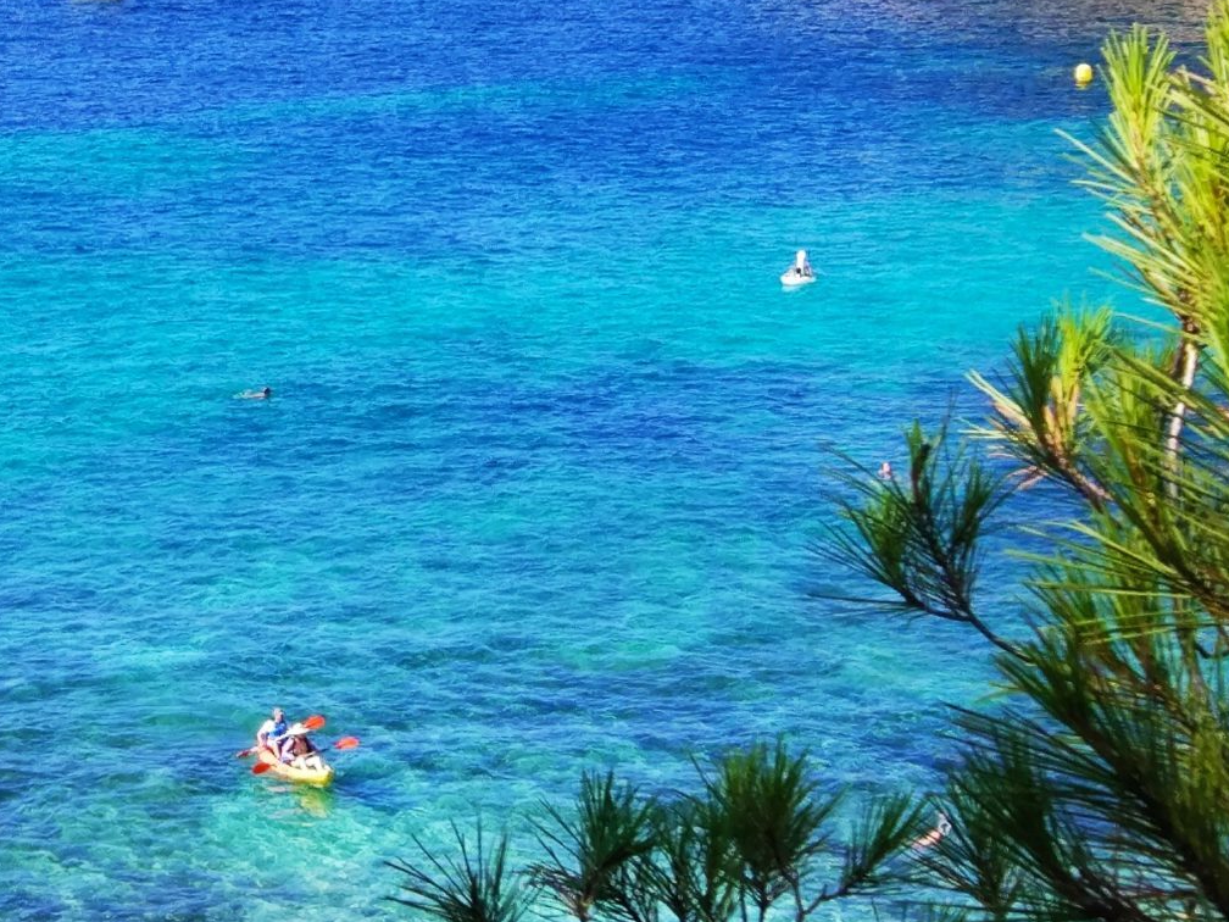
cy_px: 398
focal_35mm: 64
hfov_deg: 29.6
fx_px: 2272
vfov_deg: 22.9
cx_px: 248
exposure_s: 1/743
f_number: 2
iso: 100
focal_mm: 4.26
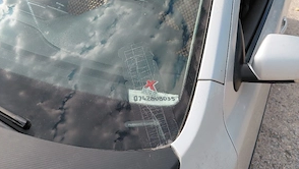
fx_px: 294
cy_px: 30
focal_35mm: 37
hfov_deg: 54.0
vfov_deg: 31.1
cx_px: 147
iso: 50
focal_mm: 4.69
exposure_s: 1/1667
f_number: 1.8
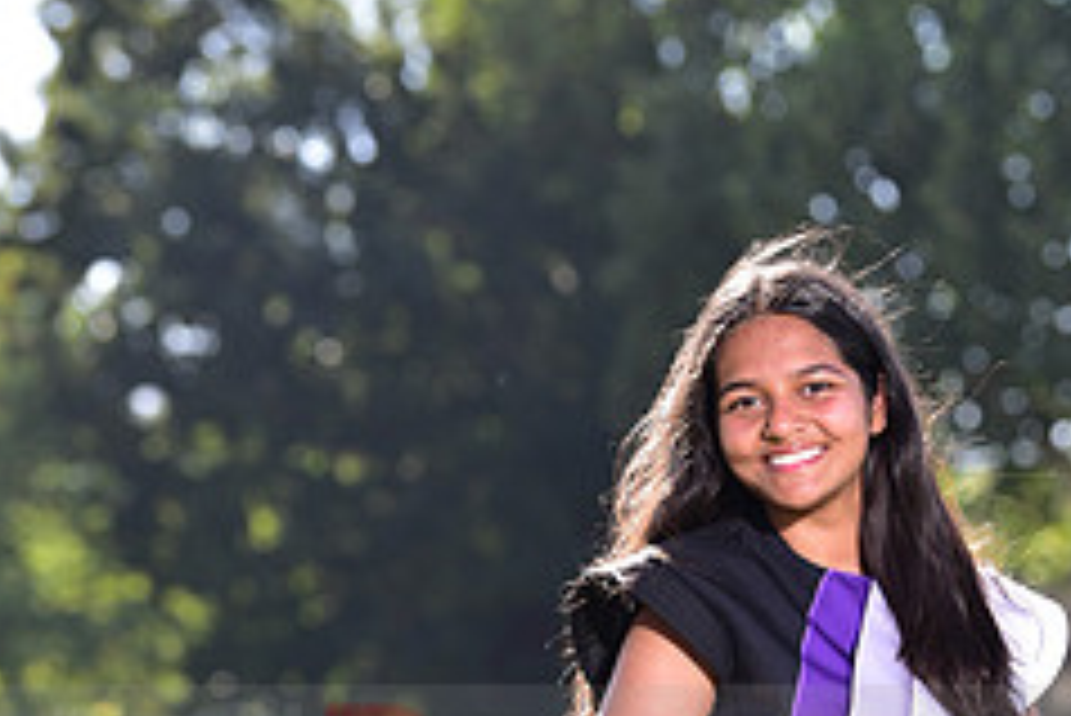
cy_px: 748
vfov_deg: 5.1
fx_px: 7978
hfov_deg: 7.7
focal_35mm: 268
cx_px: 799
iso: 100
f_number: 4.5
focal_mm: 110
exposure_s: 1/250
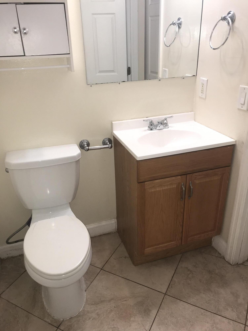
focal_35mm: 28
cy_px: 166
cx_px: 124
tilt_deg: -22.6
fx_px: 267
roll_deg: +1.5
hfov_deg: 49.7
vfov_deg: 63.4
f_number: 1.8
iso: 20
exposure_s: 1/72
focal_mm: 3.99
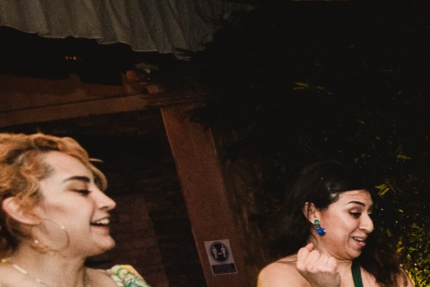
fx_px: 789
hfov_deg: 18.6
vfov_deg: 18.9
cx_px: 873
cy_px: 391
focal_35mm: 66
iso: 1250
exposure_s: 1/125
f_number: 3.2
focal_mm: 16
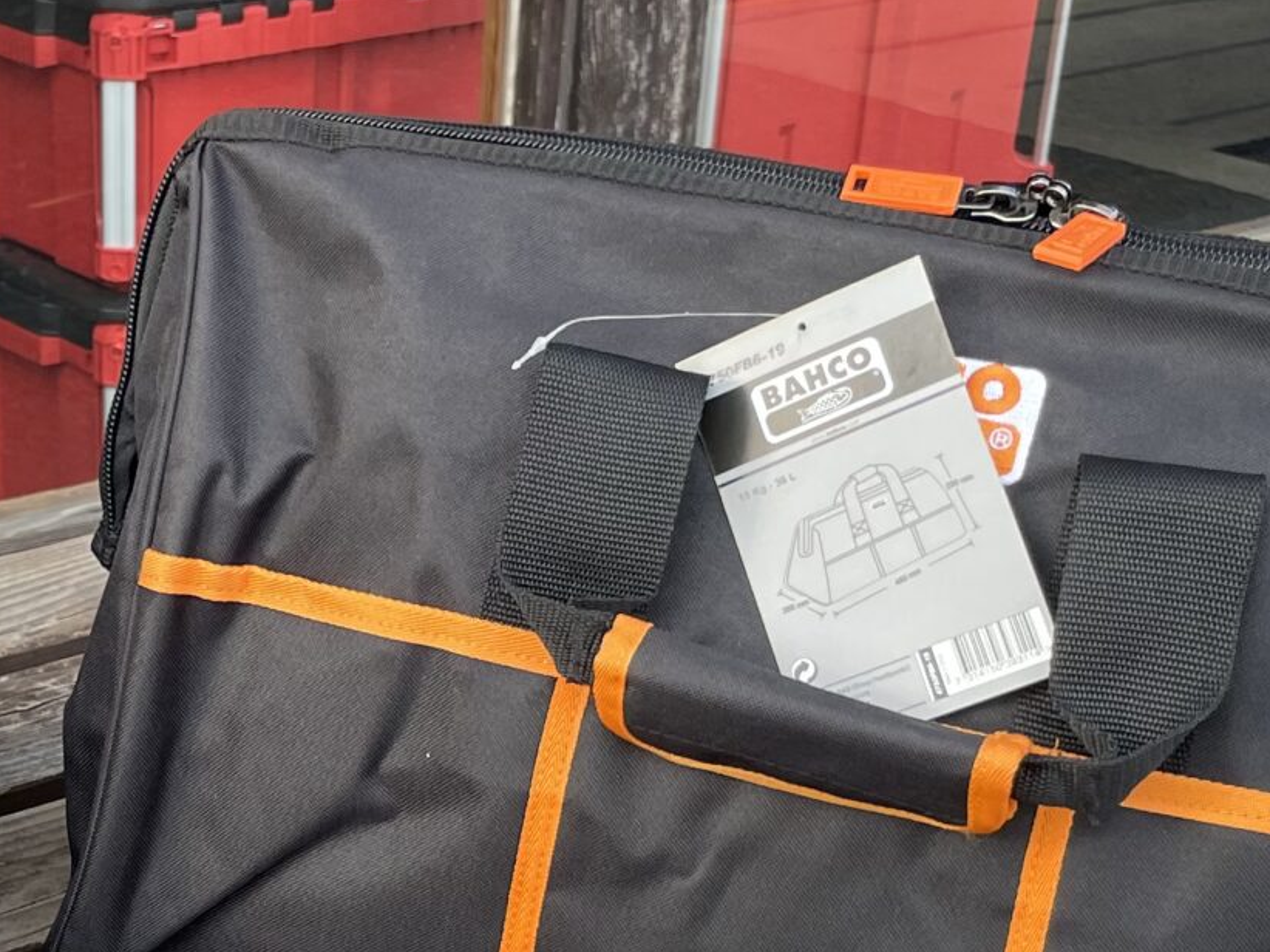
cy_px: 907
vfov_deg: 17.8
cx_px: 134
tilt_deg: -28.4
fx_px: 2971
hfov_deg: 23.5
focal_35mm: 81
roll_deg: -0.4
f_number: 1.6
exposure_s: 1/156
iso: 32
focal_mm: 4.2
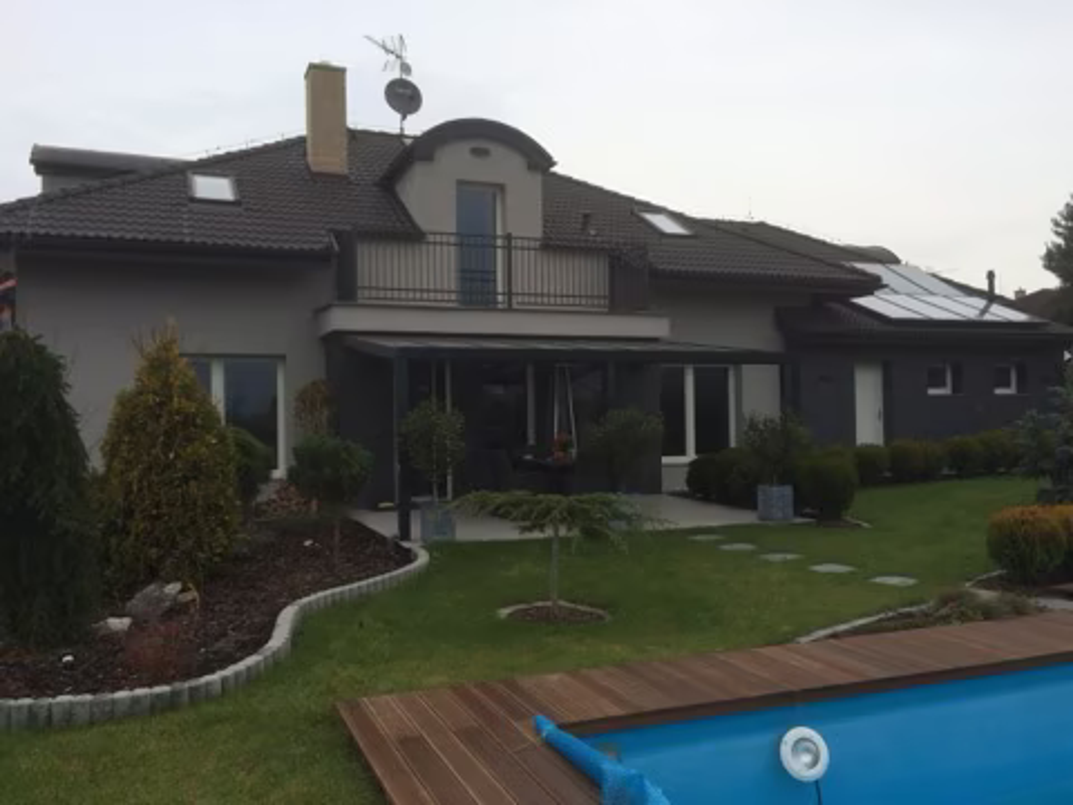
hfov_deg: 61.7
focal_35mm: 29
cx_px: 536
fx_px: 899
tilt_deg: -0.9
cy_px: 402
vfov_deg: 48.2
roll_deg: +0.9
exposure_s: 1/436
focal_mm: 4.15
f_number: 2.2
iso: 32
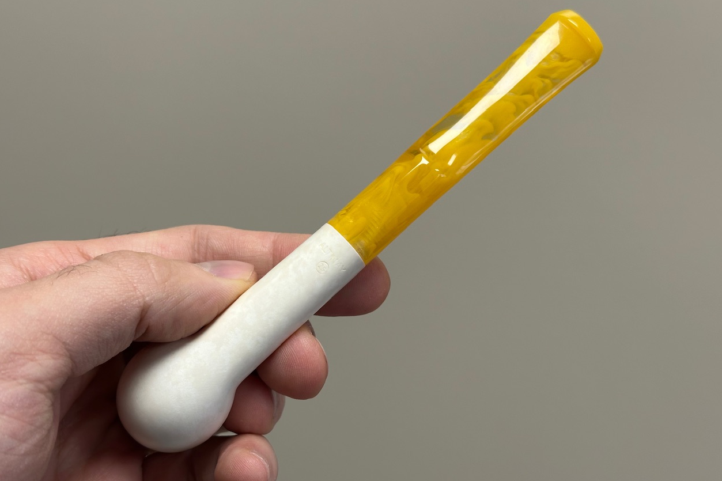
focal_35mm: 51
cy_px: 225
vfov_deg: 26.5
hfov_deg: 38.9
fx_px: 1023
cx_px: 365
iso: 64
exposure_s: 1/121
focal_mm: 6.86
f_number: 1.78
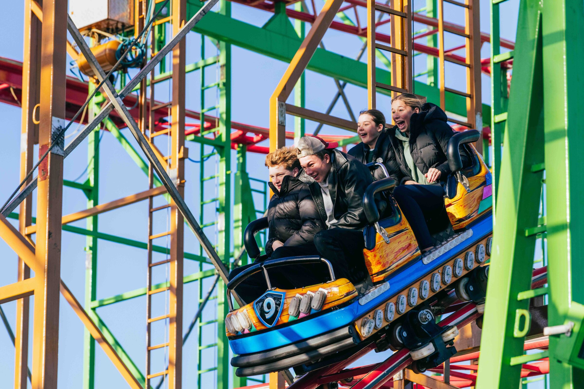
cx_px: 292
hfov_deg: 10.3
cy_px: 194
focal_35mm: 200
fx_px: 3244
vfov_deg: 6.9
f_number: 6.3
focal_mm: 200
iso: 500
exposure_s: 1/1250
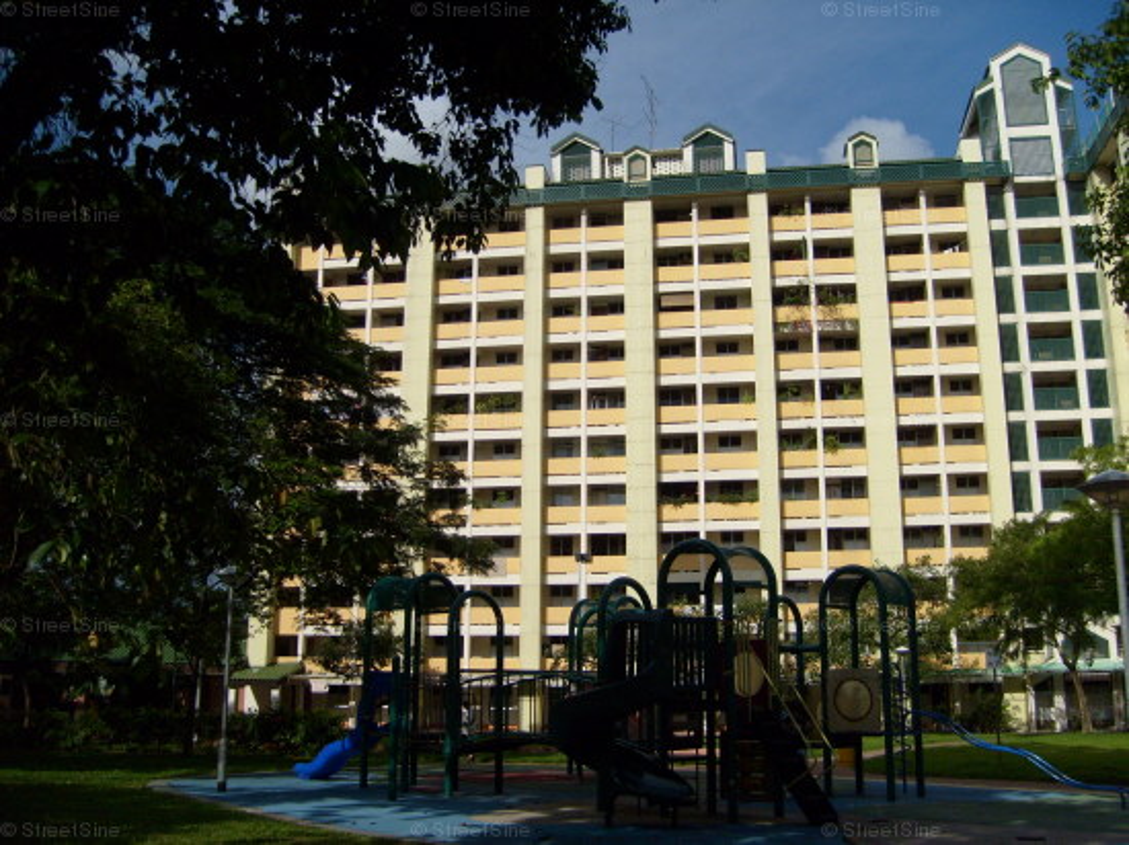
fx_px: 1141
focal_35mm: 35
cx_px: 564
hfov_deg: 52.6
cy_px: 422
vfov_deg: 40.7
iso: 80
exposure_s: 1/750
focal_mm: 5.8
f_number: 7.1
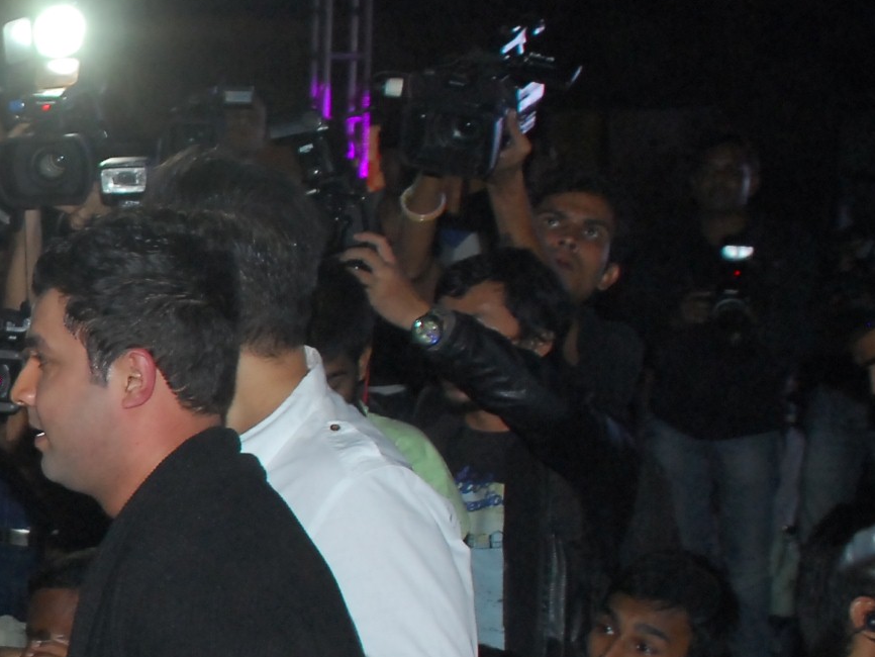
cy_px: 455
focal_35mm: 112
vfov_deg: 13.2
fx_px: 2832
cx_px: -430
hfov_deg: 16.1
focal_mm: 24
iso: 640
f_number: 3.8
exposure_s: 1/125
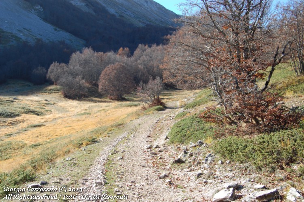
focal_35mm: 39
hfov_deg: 49.6
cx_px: 152
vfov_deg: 34.2
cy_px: 101
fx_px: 329
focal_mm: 26
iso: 200
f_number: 7.1
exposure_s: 1/200
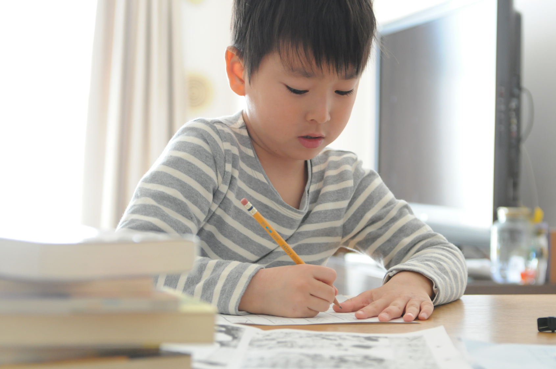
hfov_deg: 24.2
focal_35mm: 84
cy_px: 184
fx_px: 1296
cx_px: 278
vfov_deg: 16.2
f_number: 4.5
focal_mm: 56
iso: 1000
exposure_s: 1/60
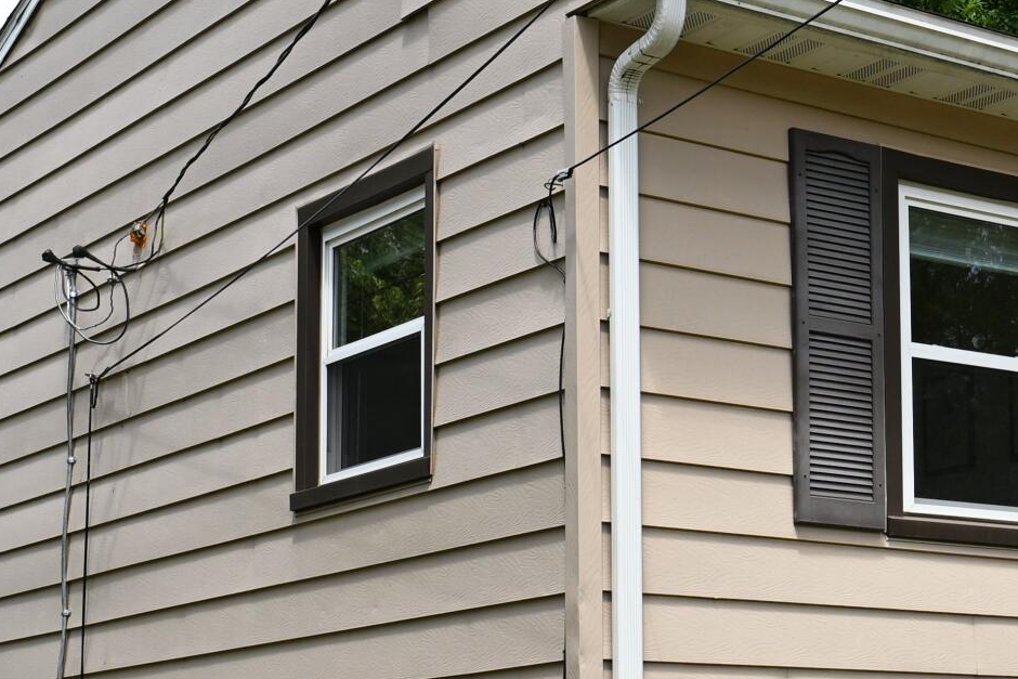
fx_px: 2347
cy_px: 611
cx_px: 1125
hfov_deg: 23.0
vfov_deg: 16.3
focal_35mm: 83
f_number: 6.3
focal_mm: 26
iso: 100
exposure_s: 1/160
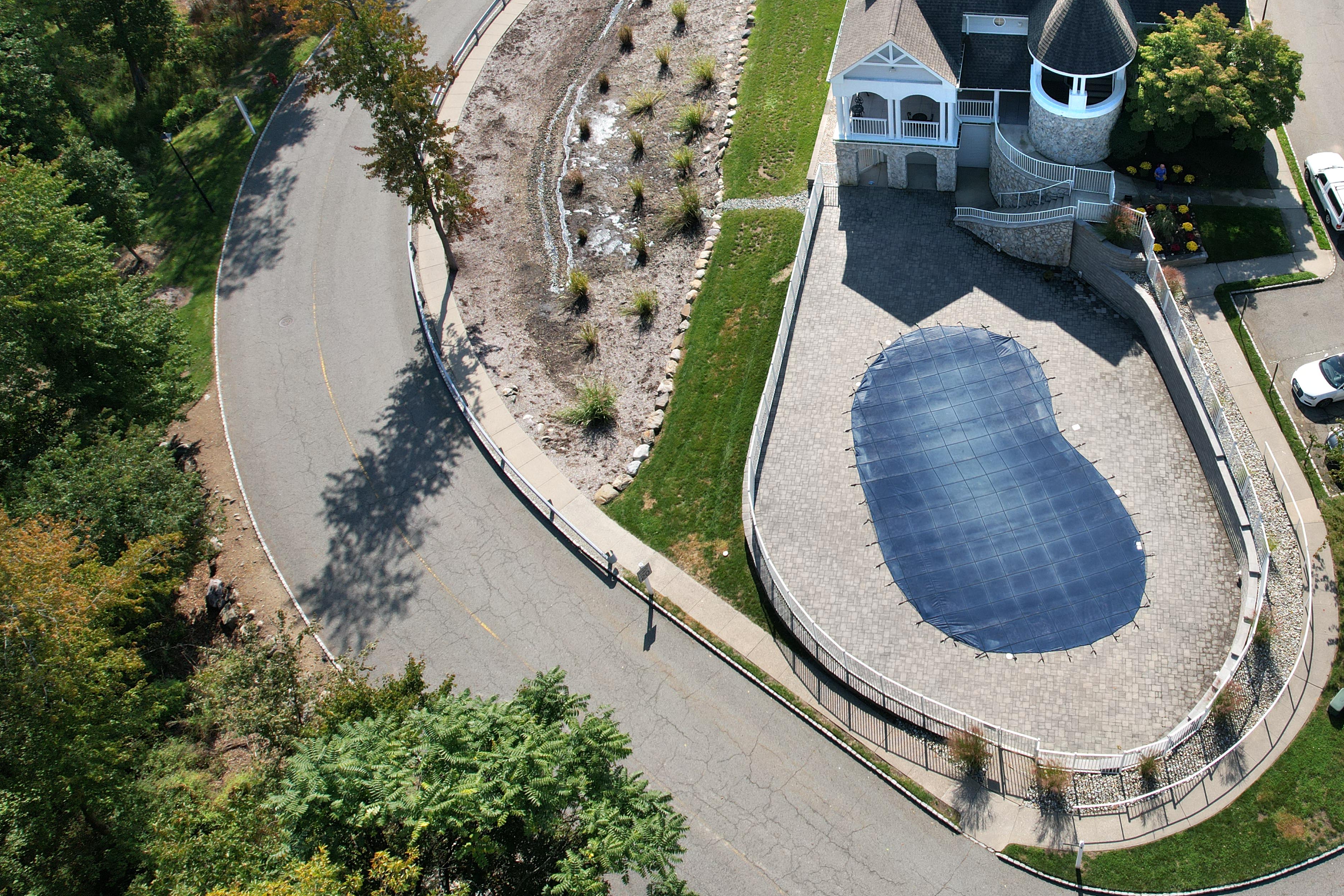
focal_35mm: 32
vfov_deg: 40.6
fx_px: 1195
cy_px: 301
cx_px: 940
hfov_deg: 56.9
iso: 100
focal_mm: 8.38
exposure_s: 1/1250
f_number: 2.8
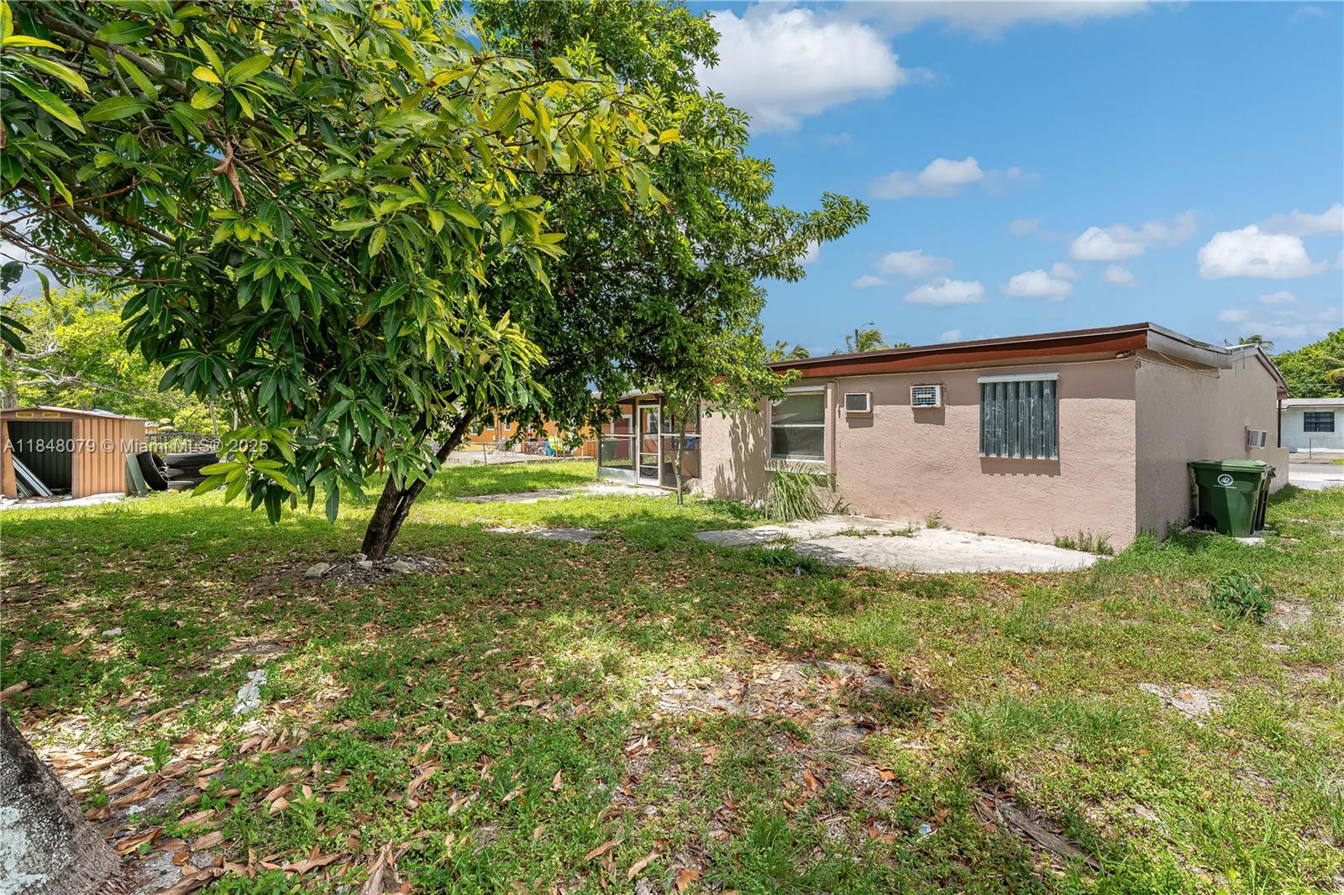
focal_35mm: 16
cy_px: 448
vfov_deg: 73.7
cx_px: 672
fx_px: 597
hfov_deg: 96.7
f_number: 7.1
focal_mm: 16
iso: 200
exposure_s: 1/320
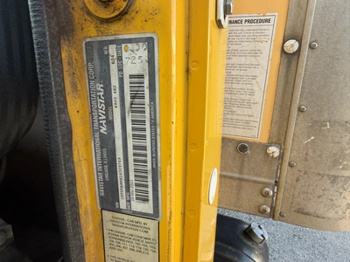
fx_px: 243
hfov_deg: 71.6
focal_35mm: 24
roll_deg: -1.6
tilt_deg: -20.3
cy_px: 131
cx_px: 175
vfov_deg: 56.8
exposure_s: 1/136
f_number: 2.2
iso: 40
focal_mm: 2.22
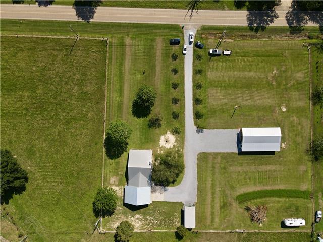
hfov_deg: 71.6
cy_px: 121
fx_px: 224
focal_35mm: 24
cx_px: 162
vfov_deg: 56.8
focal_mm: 4.5
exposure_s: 1/640
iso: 100
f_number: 2.8
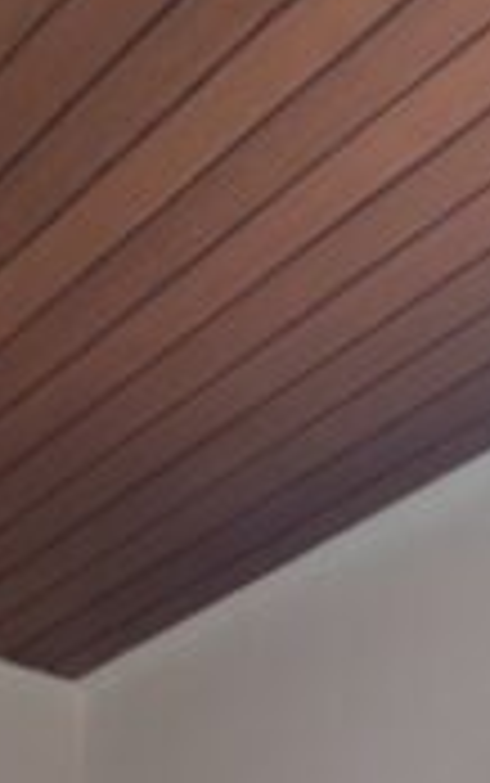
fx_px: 1600
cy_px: 1521
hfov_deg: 17.4
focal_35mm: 75
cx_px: 169
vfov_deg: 18.8
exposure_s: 1/293
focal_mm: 2.02
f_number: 1.7
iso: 50
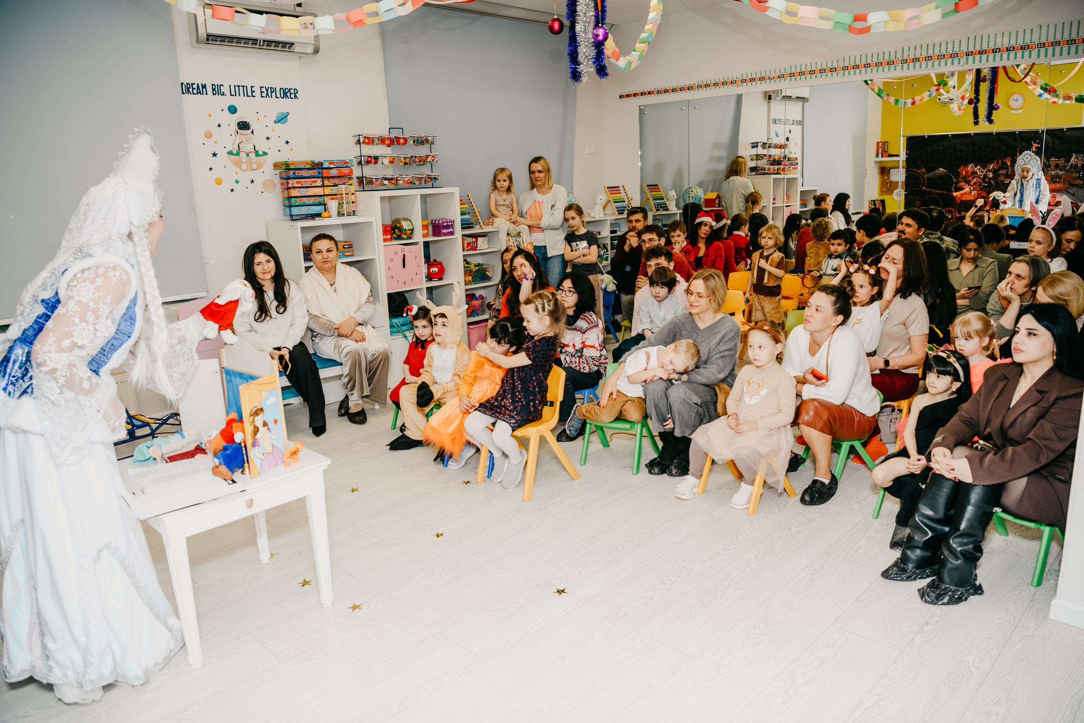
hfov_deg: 73.7
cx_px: 542
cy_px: 362
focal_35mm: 24
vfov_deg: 53.1
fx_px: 723
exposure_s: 1/160
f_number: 4
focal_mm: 24
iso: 250
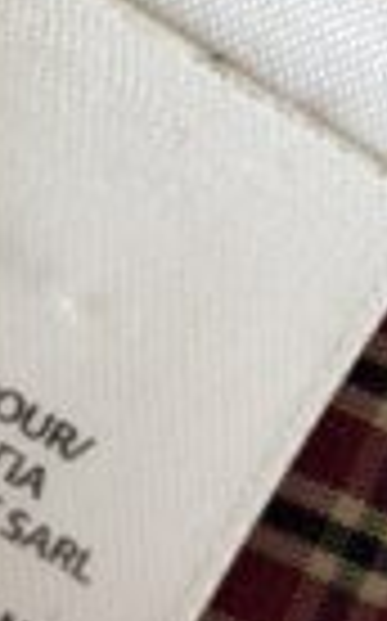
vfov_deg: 5.5
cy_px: 724
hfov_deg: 3.4
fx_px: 6392
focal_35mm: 378
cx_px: -464
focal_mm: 6.76
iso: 50
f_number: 1.78
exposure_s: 1/127
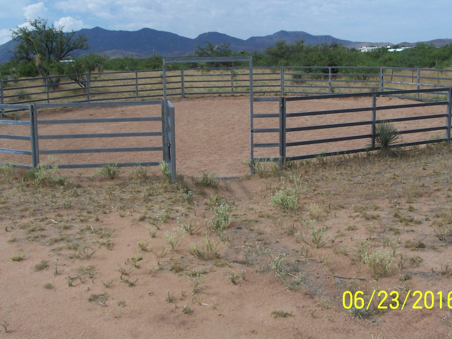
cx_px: 210
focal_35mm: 47
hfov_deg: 40.4
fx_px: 614
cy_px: 142
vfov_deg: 30.8
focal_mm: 6.3
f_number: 5.6
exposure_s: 1/500
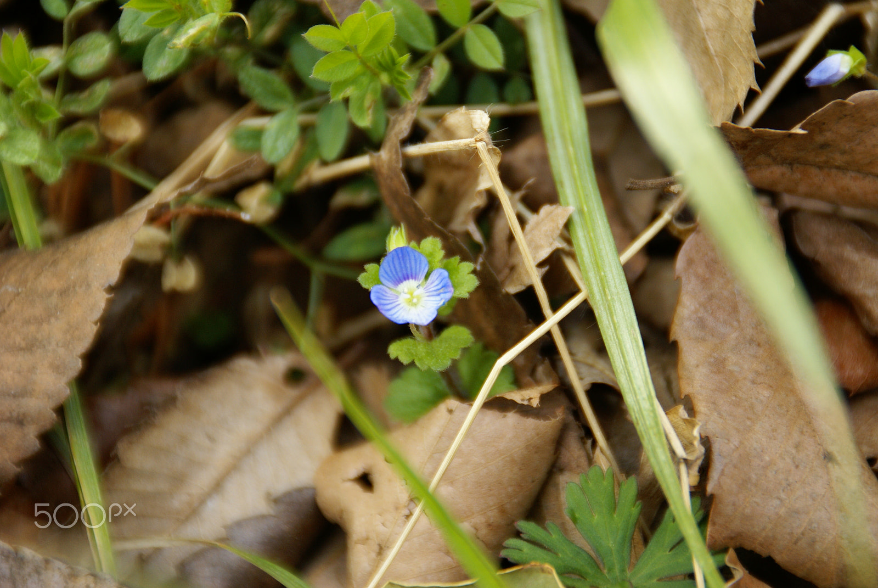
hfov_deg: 6.9
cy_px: 294
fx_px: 7325
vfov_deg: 4.6
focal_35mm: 300
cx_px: 439
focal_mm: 200
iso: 200
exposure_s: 1/100
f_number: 6.3
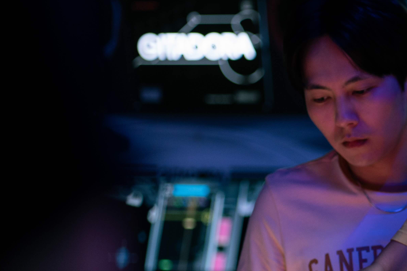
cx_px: 514
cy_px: 244
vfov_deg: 5.6
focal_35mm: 247
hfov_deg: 8.2
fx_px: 2792
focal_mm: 85
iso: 640
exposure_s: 1/160
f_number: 2
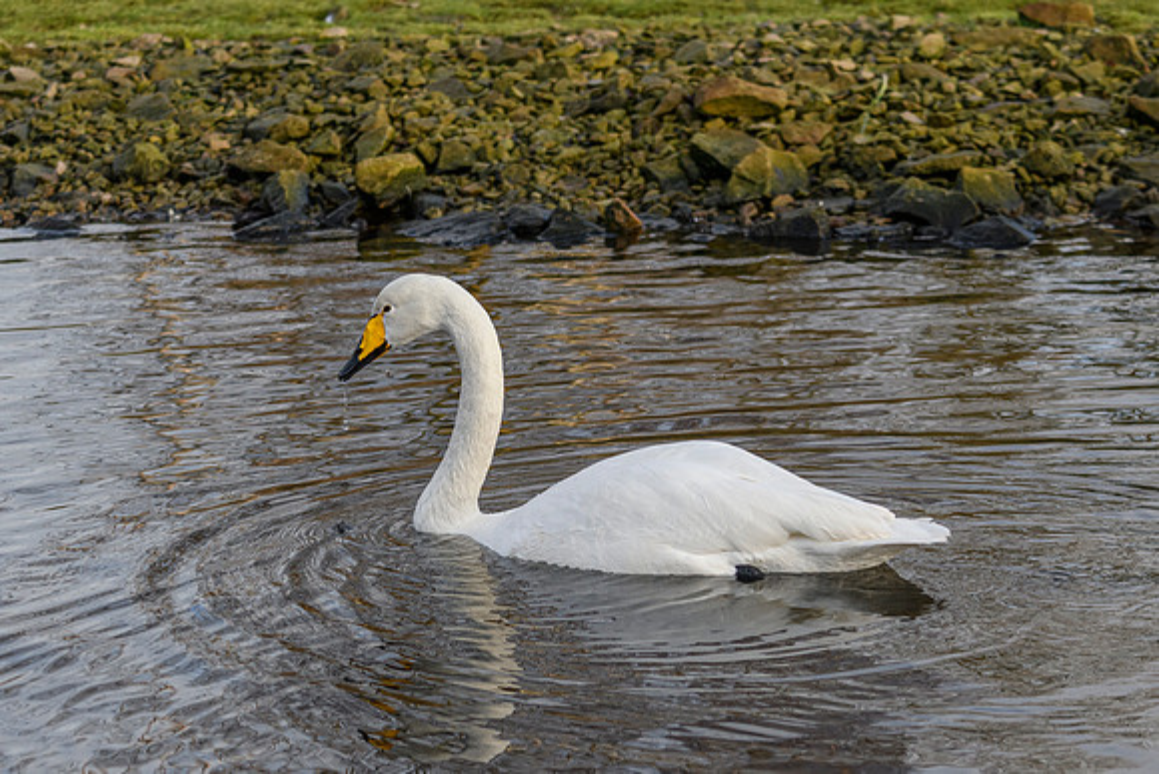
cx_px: 585
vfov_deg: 8.4
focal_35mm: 164
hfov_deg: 12.6
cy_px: 501
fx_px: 5266
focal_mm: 125
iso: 560
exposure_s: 1/1250
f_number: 5.6
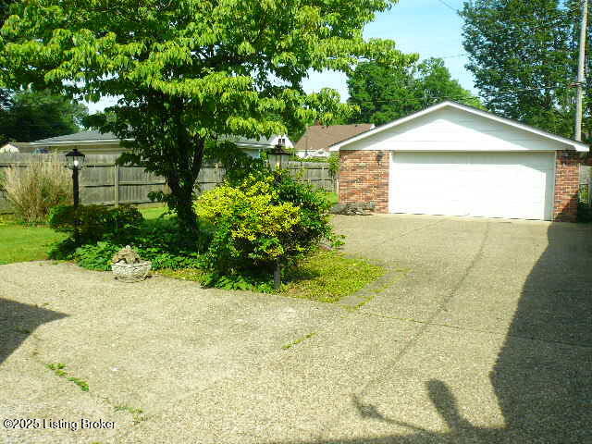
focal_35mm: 30
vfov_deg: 46.8
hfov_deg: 60.0
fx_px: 513
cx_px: 296
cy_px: 222
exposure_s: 1/160
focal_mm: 4.6
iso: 100
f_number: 8
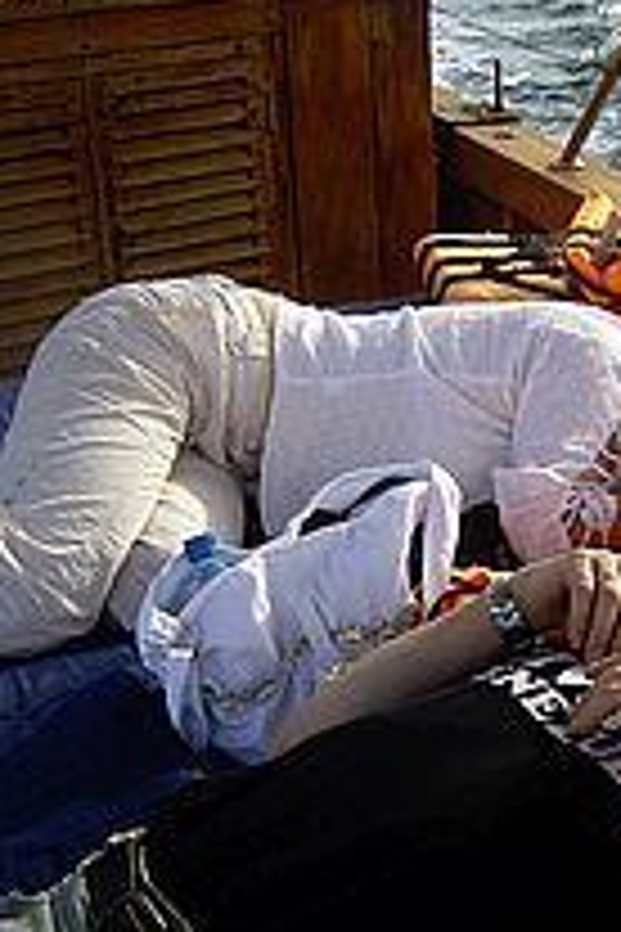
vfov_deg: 30.0
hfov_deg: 19.9
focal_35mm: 67
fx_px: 1733
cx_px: 567
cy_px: 570
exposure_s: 1/200
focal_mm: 6.2
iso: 50
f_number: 4.3
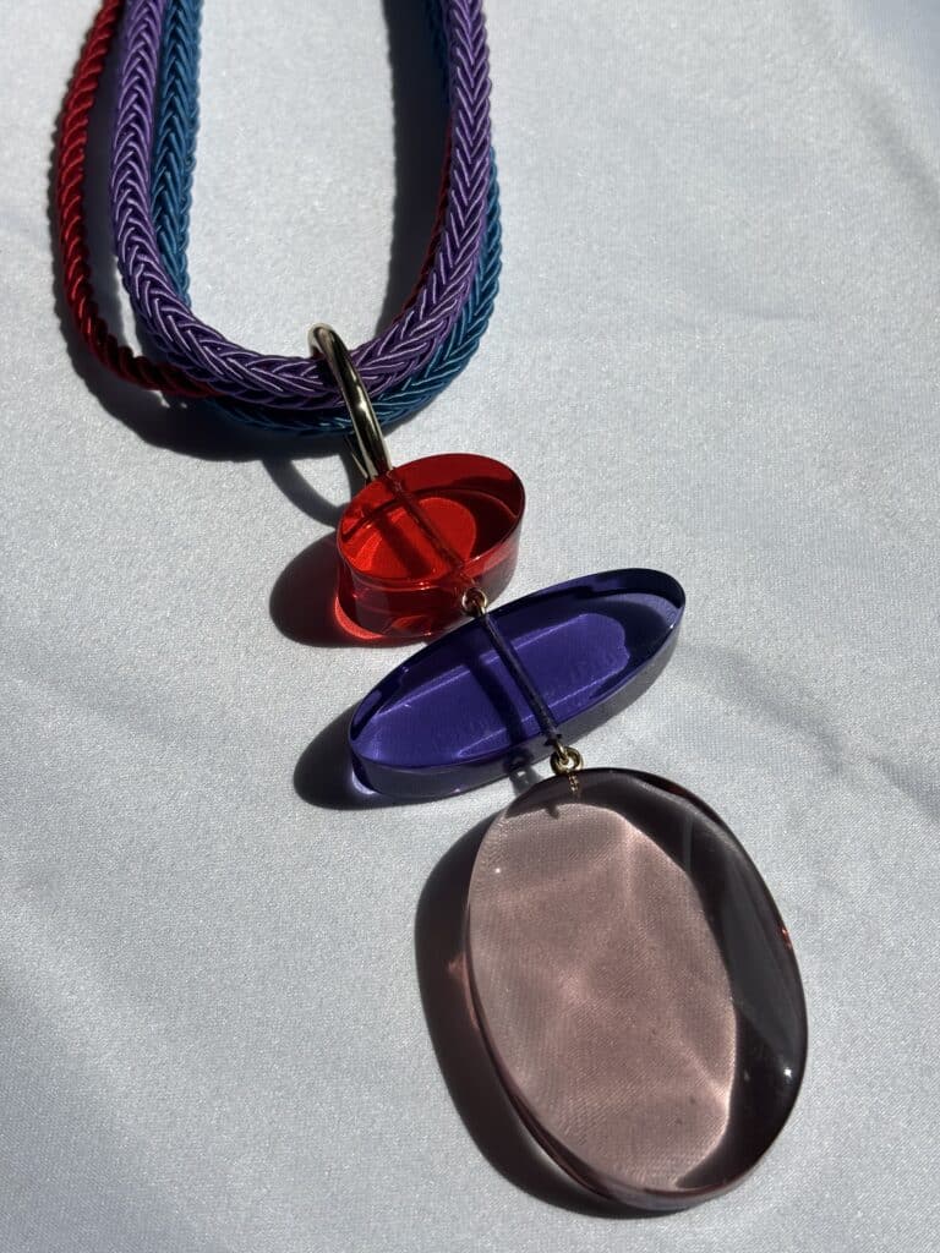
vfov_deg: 36.8
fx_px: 1883
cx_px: 470
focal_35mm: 52
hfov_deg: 28.0
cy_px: 626
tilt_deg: -59.8
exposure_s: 1/6711
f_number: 1.6
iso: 32
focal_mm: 5.96
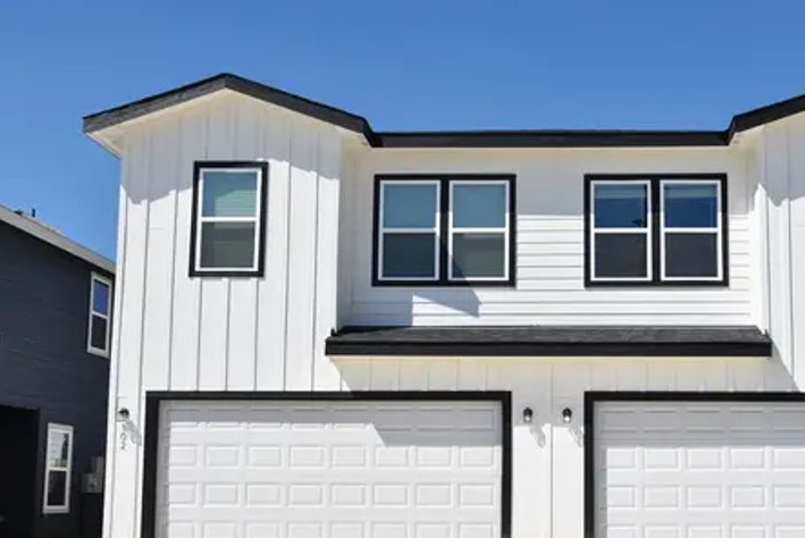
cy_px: 352
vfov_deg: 25.9
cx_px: 548
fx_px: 1164
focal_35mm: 52
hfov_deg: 37.7
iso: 200
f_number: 11
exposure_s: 1/500
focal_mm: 24
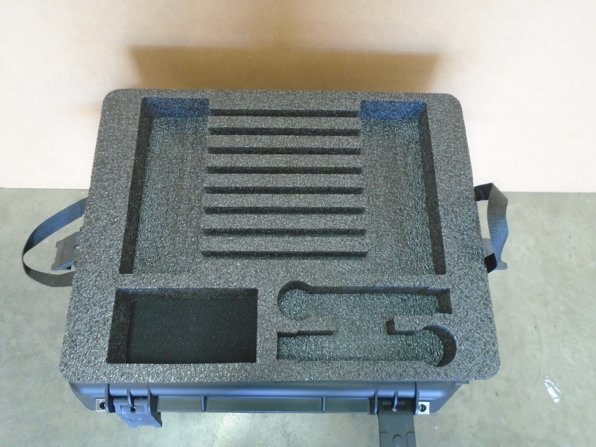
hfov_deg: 67.3
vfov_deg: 53.1
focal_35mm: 26
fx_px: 448
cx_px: 298
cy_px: 224
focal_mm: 4.6
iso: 400
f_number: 3.2
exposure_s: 1/15
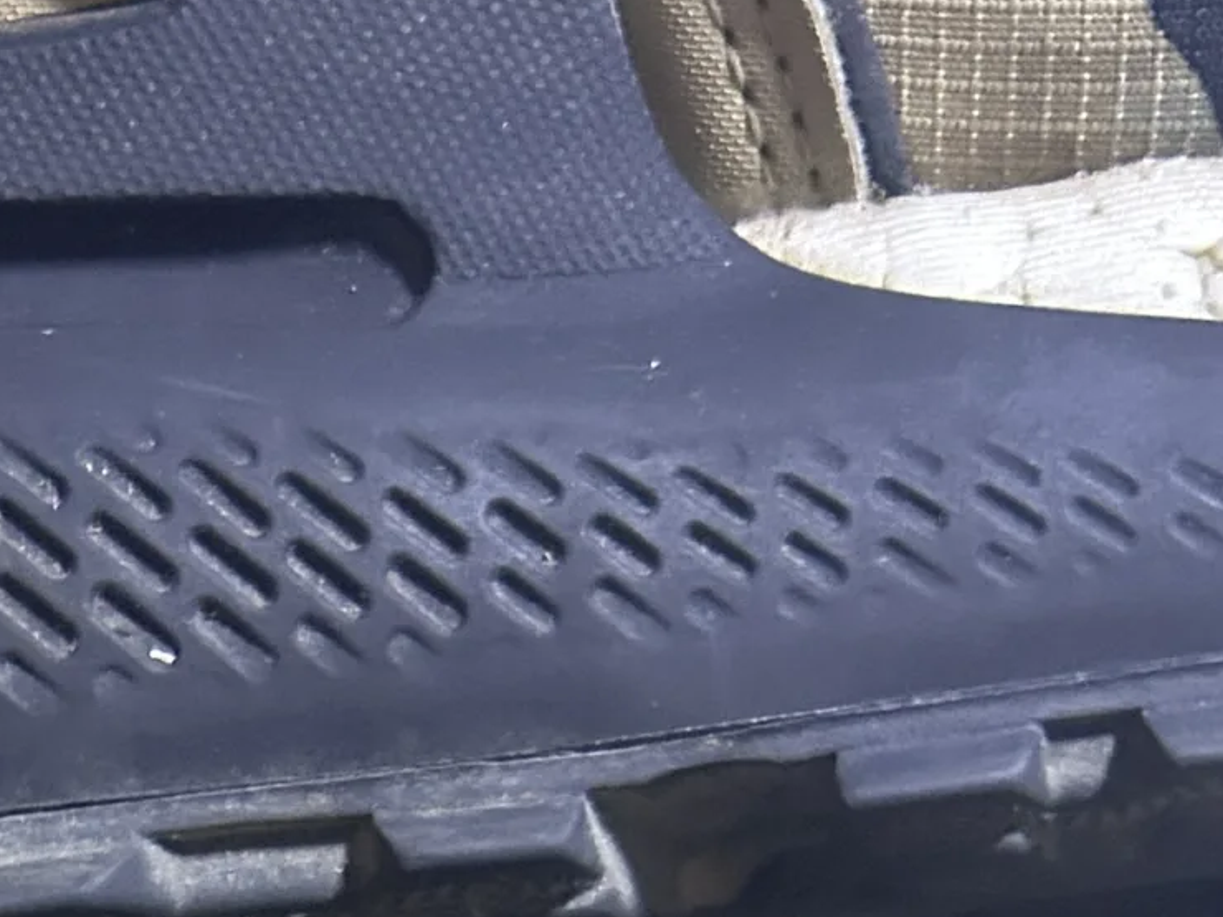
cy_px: 1814
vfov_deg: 14.0
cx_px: -165
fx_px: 3180
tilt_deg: -76.0
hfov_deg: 20.6
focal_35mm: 90
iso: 500
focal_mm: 5.7
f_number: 1.5
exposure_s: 1/50
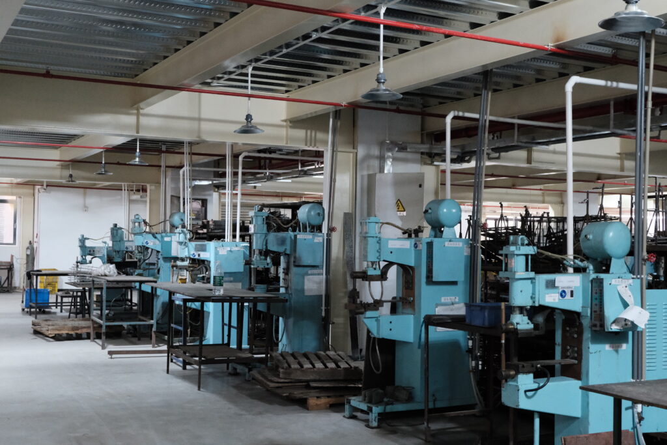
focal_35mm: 44
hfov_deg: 44.5
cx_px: 334
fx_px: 815
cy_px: 222
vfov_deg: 30.5
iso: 6400
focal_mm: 29.6
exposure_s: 1/58
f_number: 4.5
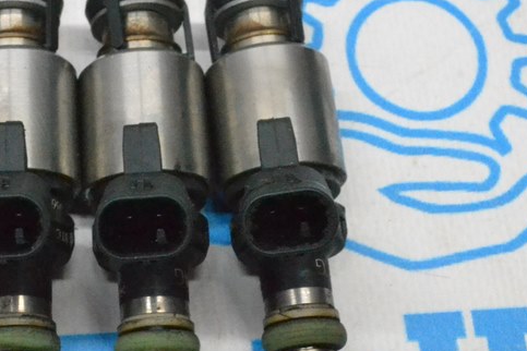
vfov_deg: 15.4
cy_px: 146
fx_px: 1303
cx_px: 87
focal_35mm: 89
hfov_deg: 22.5
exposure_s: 1/100
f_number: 13
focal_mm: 28
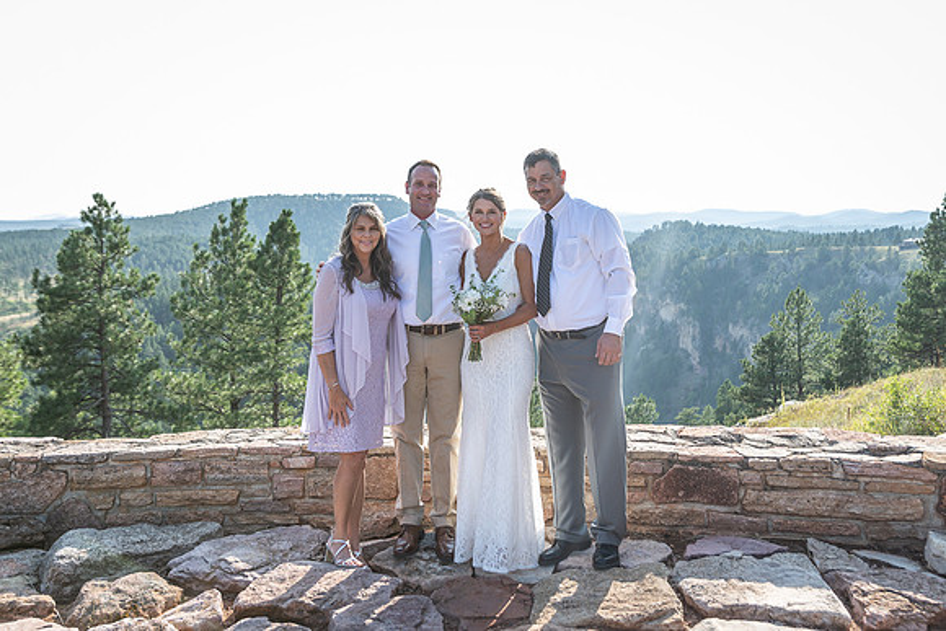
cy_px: 232
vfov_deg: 36.0
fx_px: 965
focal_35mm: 37
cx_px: 489
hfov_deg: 52.2
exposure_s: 1/400
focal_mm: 29
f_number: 3.5
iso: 125
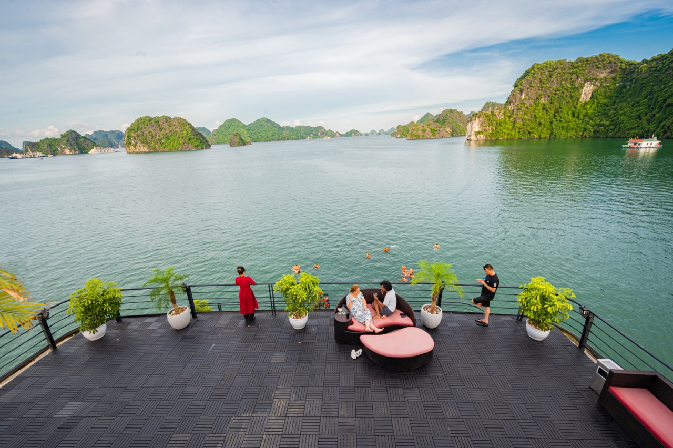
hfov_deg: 104.3
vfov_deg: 81.1
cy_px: 224
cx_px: 336
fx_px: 262
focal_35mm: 14
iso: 100
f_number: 10
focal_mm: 14
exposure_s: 1/40
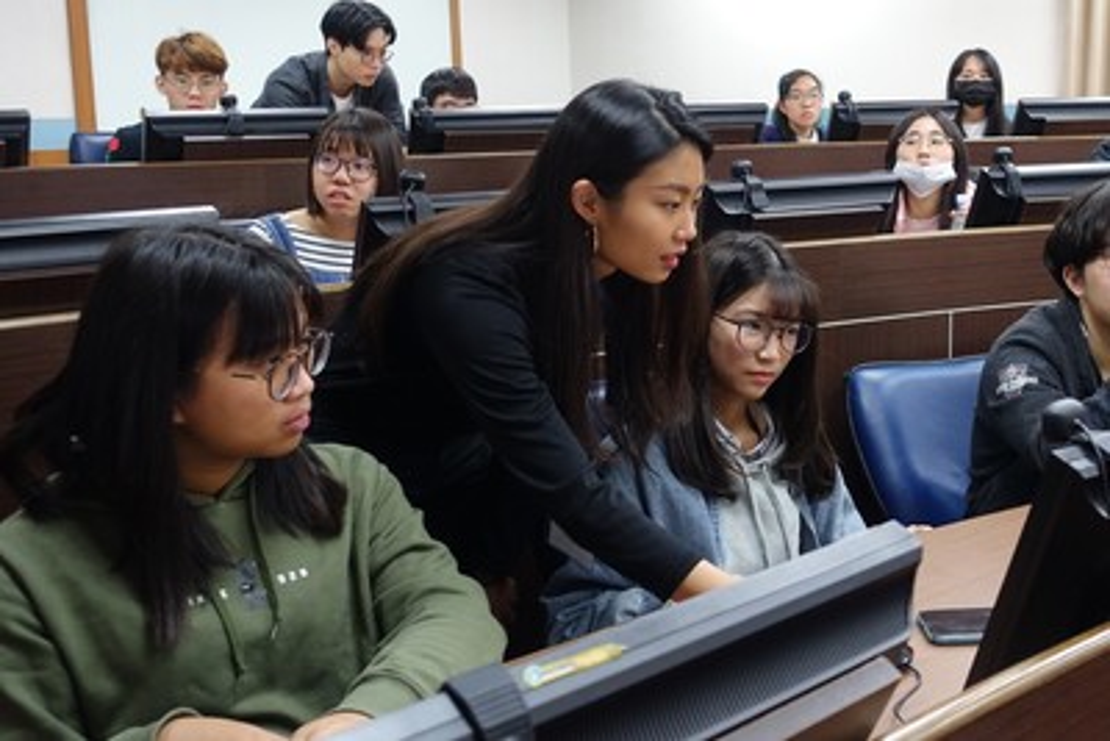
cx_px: 555
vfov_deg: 41.1
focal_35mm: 32
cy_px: 370
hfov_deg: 58.7
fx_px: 987
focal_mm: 11.81
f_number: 2.8
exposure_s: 1/40
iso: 400
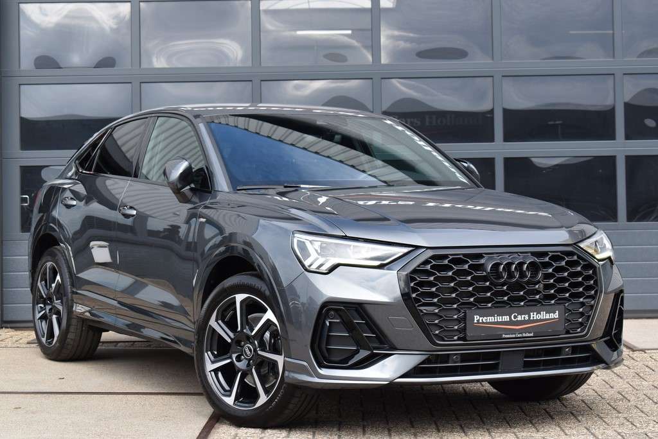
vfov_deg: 17.5
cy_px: 220
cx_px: 329
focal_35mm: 78
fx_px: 1426
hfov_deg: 26.0
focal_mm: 52
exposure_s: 1/250
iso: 280
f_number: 8
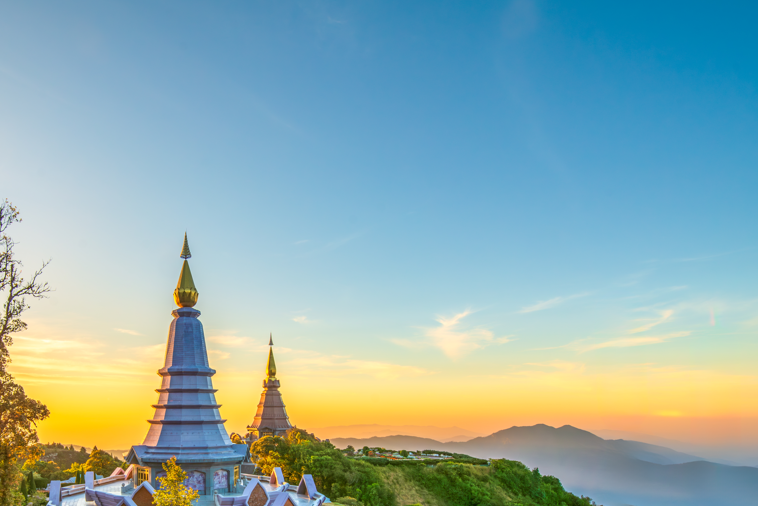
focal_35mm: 24
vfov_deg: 49.9
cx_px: 194
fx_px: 505
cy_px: 408
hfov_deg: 69.1
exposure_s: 1/125
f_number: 10
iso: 100
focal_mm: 14
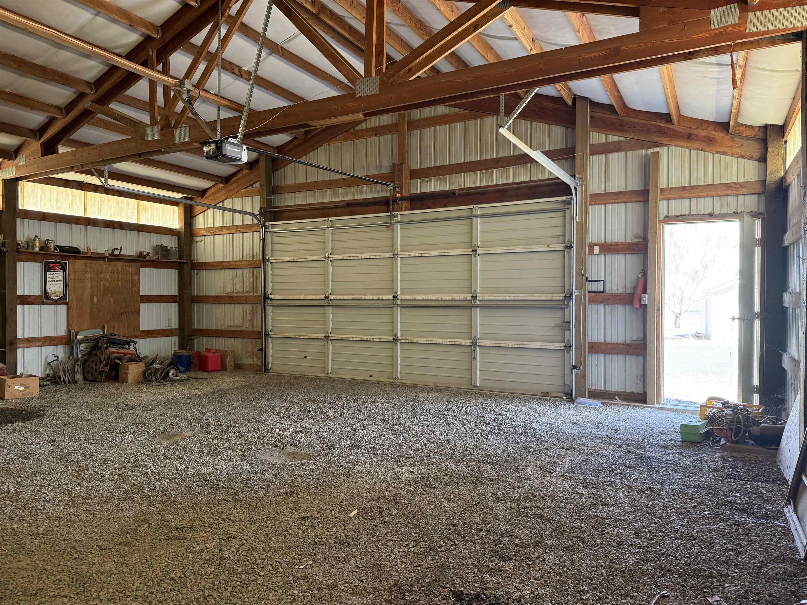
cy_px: 302
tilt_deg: -1.4
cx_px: 404
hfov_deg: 71.6
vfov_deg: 56.8
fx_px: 560
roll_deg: -0.1
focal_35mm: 24
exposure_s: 1/68
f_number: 1.78
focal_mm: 6.76
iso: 200
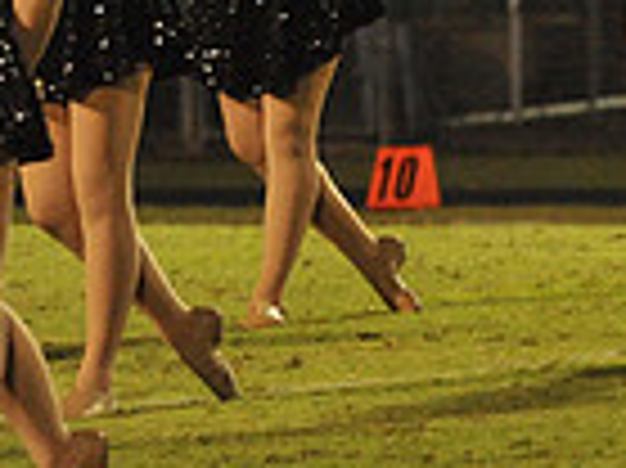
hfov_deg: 2.9
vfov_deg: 2.2
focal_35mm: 683
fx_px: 12341
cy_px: -14
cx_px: 1229
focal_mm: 170
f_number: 5.6
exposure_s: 1/200
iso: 6400
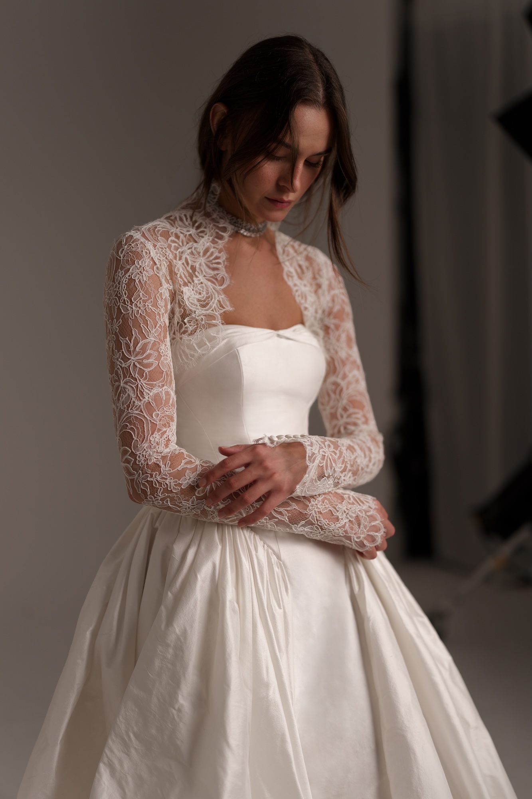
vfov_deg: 39.6
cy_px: 400
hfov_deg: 27.0
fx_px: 1108
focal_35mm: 50
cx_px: 266
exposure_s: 1/500
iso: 50
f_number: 1.2
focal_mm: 50
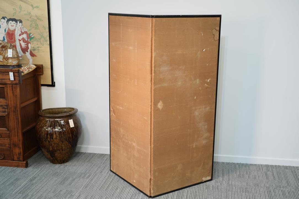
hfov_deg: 43.6
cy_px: 100
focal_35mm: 45
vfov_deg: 29.9
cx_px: 150
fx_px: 374
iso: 640
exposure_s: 1/50
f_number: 4
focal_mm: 45
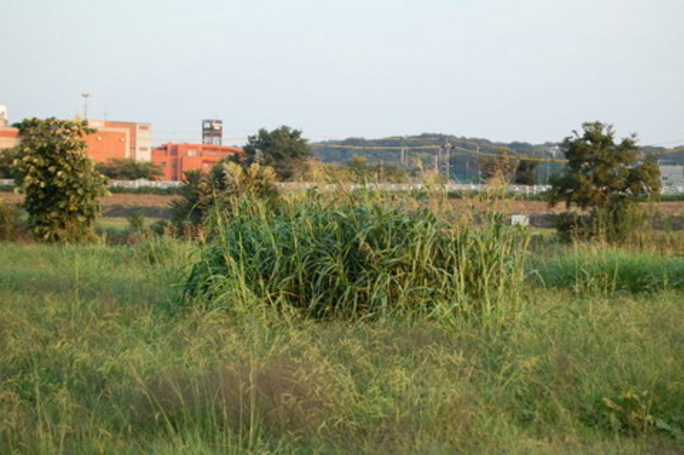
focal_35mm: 82
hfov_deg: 24.6
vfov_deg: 16.5
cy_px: 228
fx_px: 1566
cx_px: 342
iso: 400
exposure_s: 1/125
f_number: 5.6
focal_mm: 55
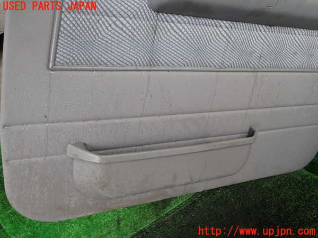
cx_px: 159
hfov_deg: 60.0
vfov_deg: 46.8
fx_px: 276
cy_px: 119
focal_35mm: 30
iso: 200
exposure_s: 1/60
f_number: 2.3
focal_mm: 5.4
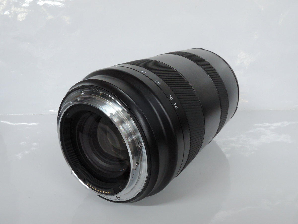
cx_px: 149
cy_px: 112
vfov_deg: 45.4
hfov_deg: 58.4
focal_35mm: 31
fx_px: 267
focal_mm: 6.6
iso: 800
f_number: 8
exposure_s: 1/20
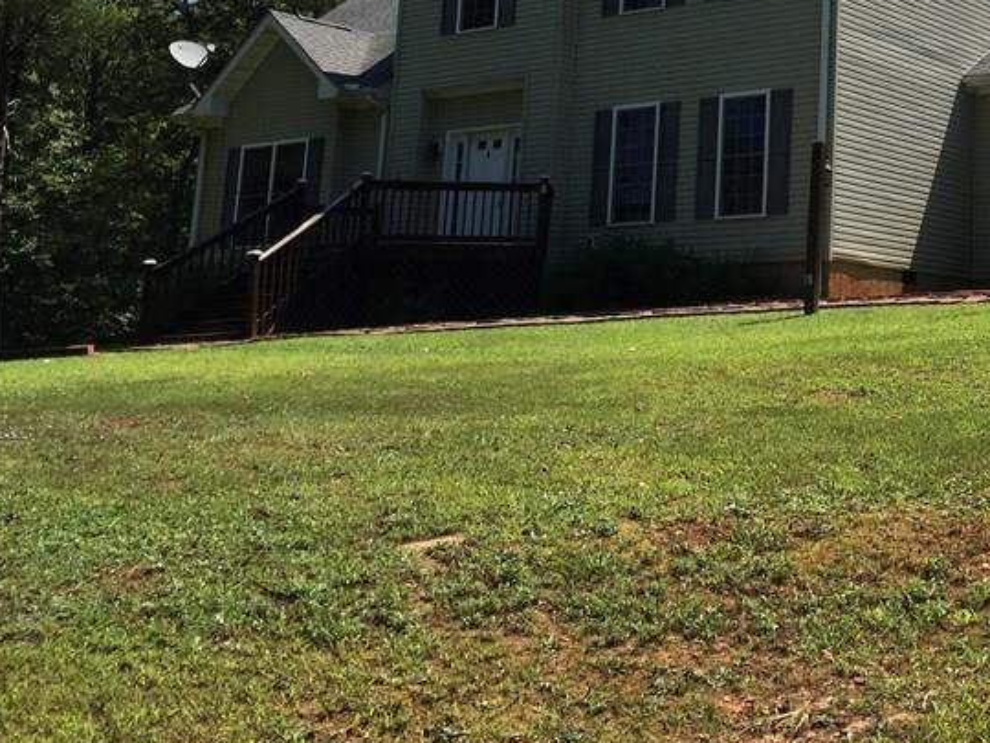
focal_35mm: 55
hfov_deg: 32.8
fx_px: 1573
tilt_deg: +7.6
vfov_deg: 25.8
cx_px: 931
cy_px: 88
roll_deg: -1.4
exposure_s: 1/1883
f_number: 2.2
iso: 32
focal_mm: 4.15
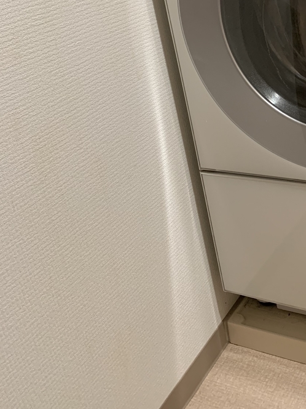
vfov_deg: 38.6
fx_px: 554
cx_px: 276
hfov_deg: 29.6
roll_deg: +8.4
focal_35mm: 47
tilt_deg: -16.2
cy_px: 71
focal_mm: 4.25
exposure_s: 1/50
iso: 250
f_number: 1.8
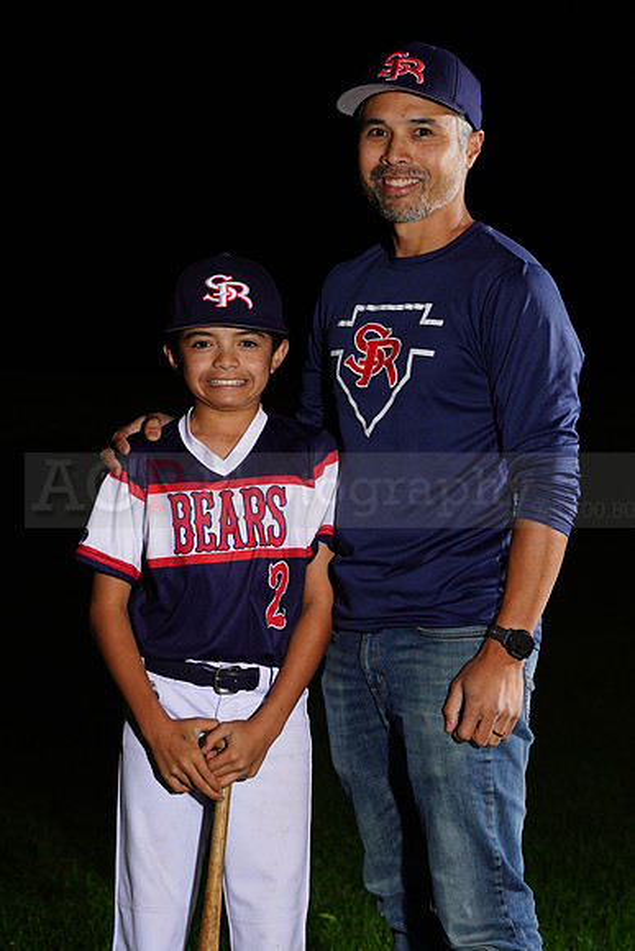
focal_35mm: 154
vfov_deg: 13.3
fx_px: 4072
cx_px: 318
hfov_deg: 8.9
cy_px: 476
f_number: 9
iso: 400
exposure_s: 1/125
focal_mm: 154
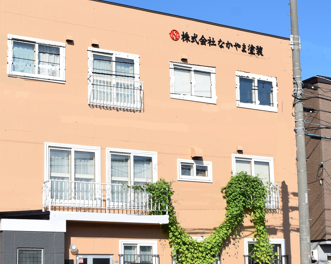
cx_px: 129
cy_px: 187
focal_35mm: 67
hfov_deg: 28.3
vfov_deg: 22.7
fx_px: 655
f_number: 10
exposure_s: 1/400
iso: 200
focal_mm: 25
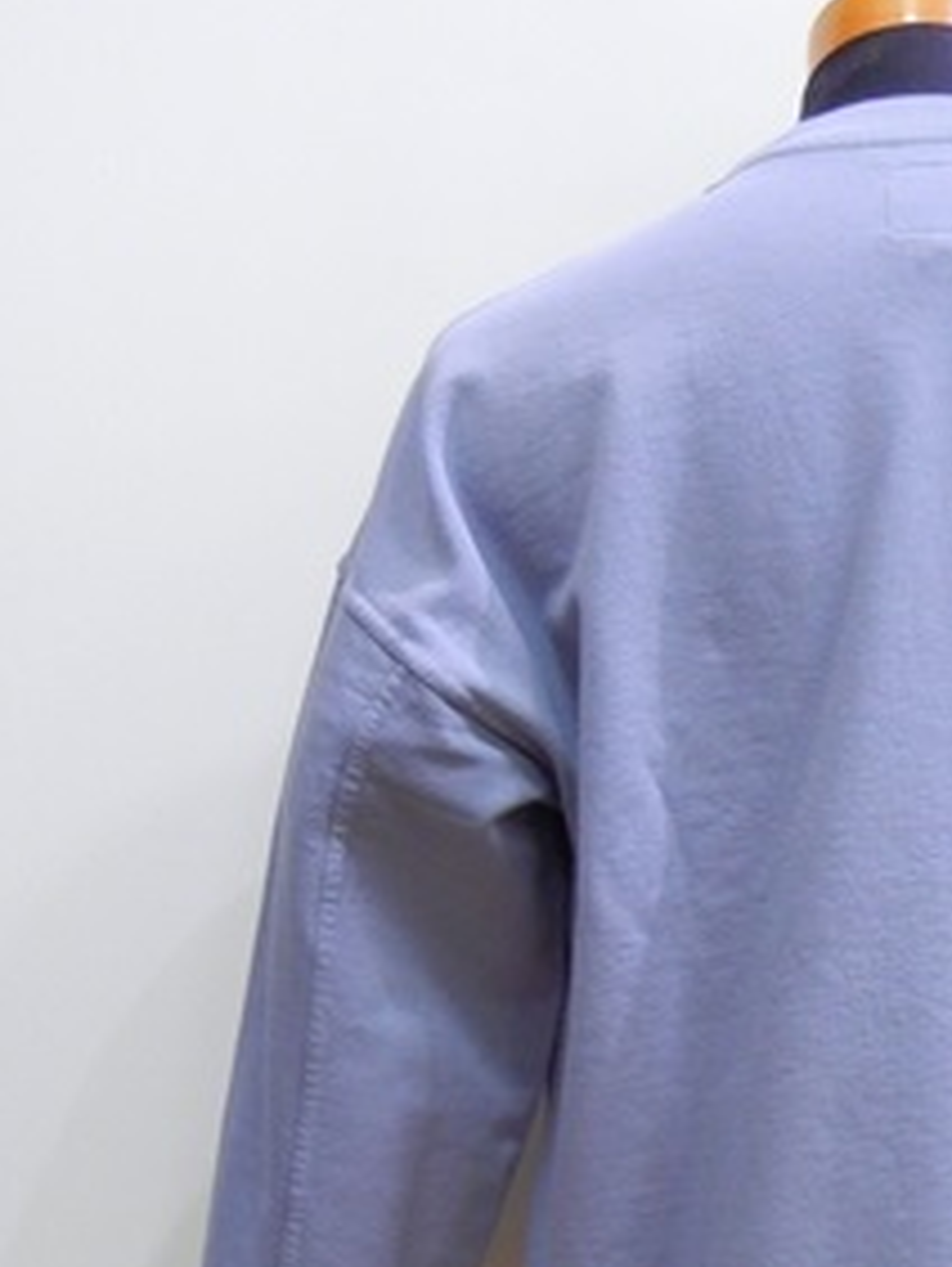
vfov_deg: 28.1
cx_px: 952
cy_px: 975
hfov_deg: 20.9
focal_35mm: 68
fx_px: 2490
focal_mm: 5.4
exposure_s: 1/30.1
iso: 400
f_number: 3.5
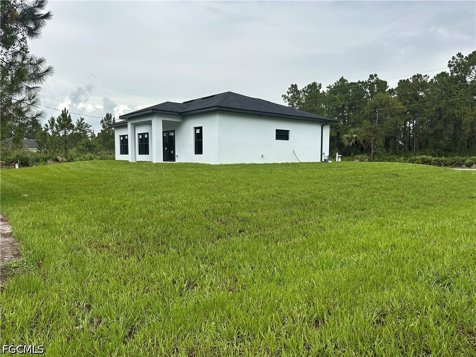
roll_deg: -0.1
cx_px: 238
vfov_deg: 56.8
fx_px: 330
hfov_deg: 71.6
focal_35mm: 24
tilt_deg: -3.9
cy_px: 178
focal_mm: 6.86
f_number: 1.78
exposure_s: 1/971
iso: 80
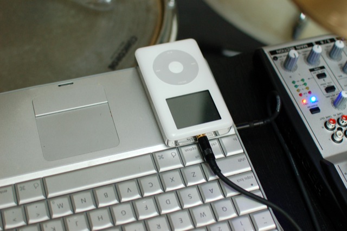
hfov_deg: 37.9
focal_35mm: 52
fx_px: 505
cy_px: 116
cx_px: 174
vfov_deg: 25.7
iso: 800
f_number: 2.8
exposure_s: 1/30
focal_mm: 35
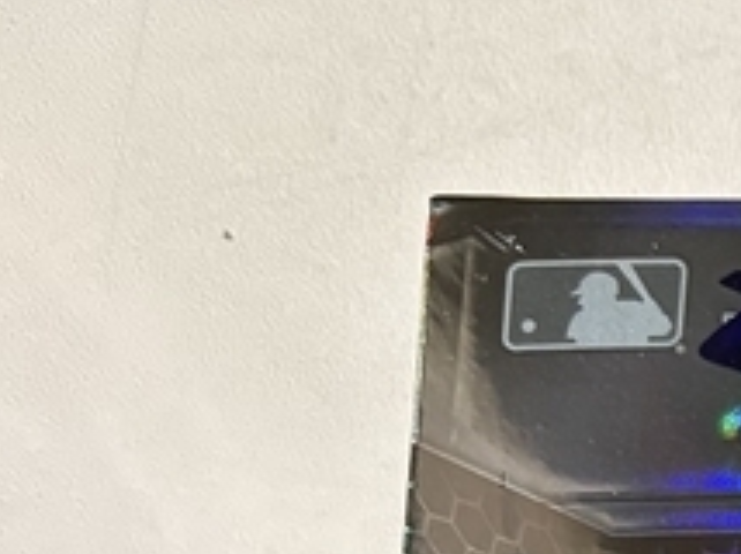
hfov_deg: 11.1
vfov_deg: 8.8
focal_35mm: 146
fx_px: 3122
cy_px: 1517
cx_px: 1846
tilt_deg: -79.8
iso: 250
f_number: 1.6
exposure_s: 1/60
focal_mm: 5.96
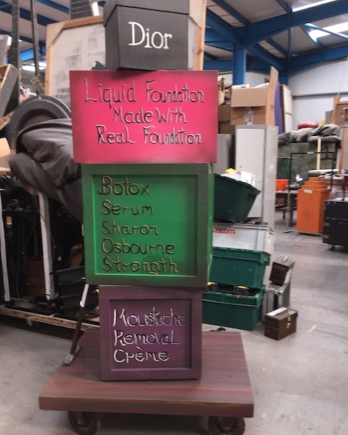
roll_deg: +0.3
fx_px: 412
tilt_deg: -9.6
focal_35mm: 32
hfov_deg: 45.8
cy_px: 241
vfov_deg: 55.5
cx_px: 178
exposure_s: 1/30
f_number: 2.2
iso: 80
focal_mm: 4.15
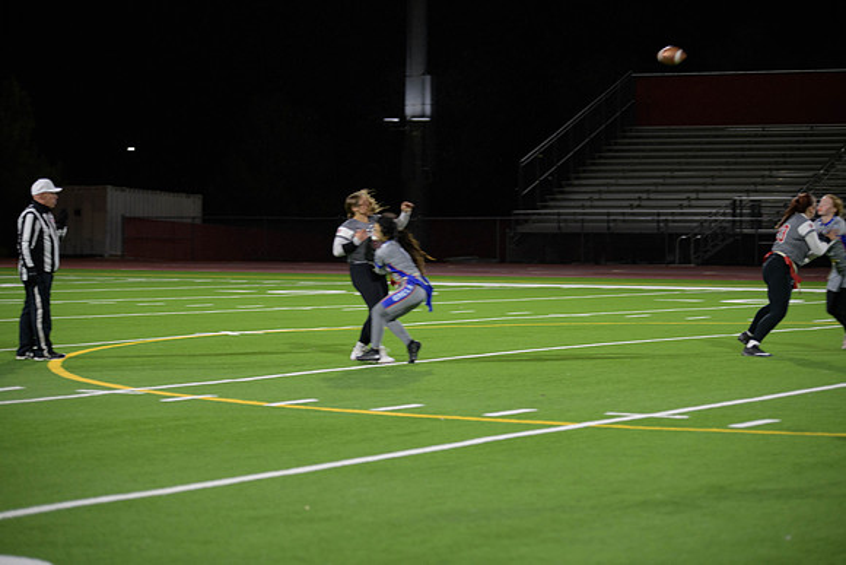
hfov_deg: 18.3
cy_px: 282
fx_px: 2632
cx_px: 423
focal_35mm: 112
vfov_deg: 12.2
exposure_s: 1/200
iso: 900
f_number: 2.8
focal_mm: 112
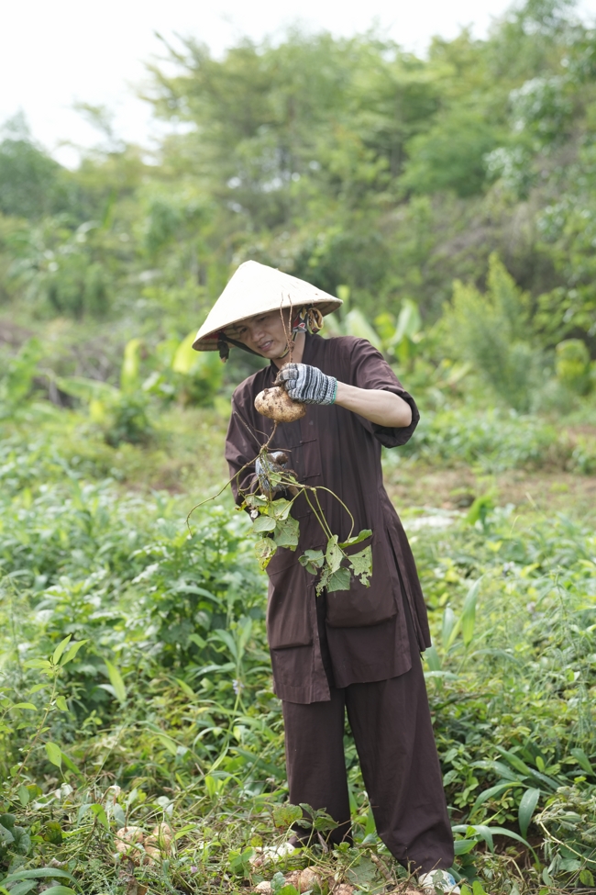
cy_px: 448
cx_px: 298
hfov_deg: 20.9
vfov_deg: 31.0
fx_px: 1614
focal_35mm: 65
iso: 400
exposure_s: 1/1000
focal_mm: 65
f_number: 3.2
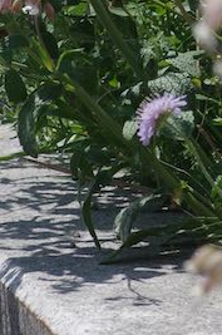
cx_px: 482
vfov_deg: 3.0
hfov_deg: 2.0
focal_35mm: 675
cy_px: -316
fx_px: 6268
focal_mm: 100
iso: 400
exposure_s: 1/800
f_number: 9
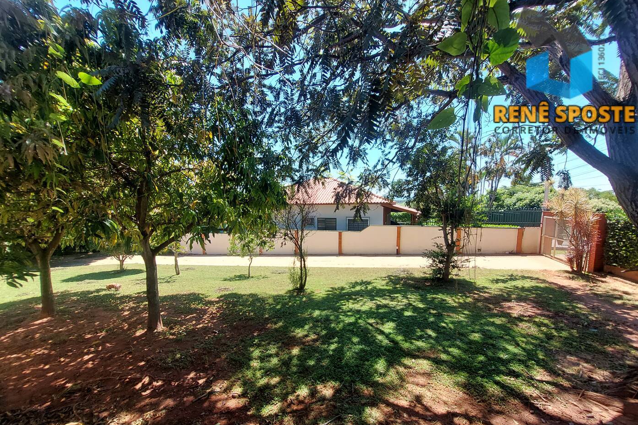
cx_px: 322
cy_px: 243
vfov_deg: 80.7
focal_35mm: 14
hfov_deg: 104.3
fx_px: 248
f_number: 2.2
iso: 40
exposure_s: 1/259
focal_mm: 1.74
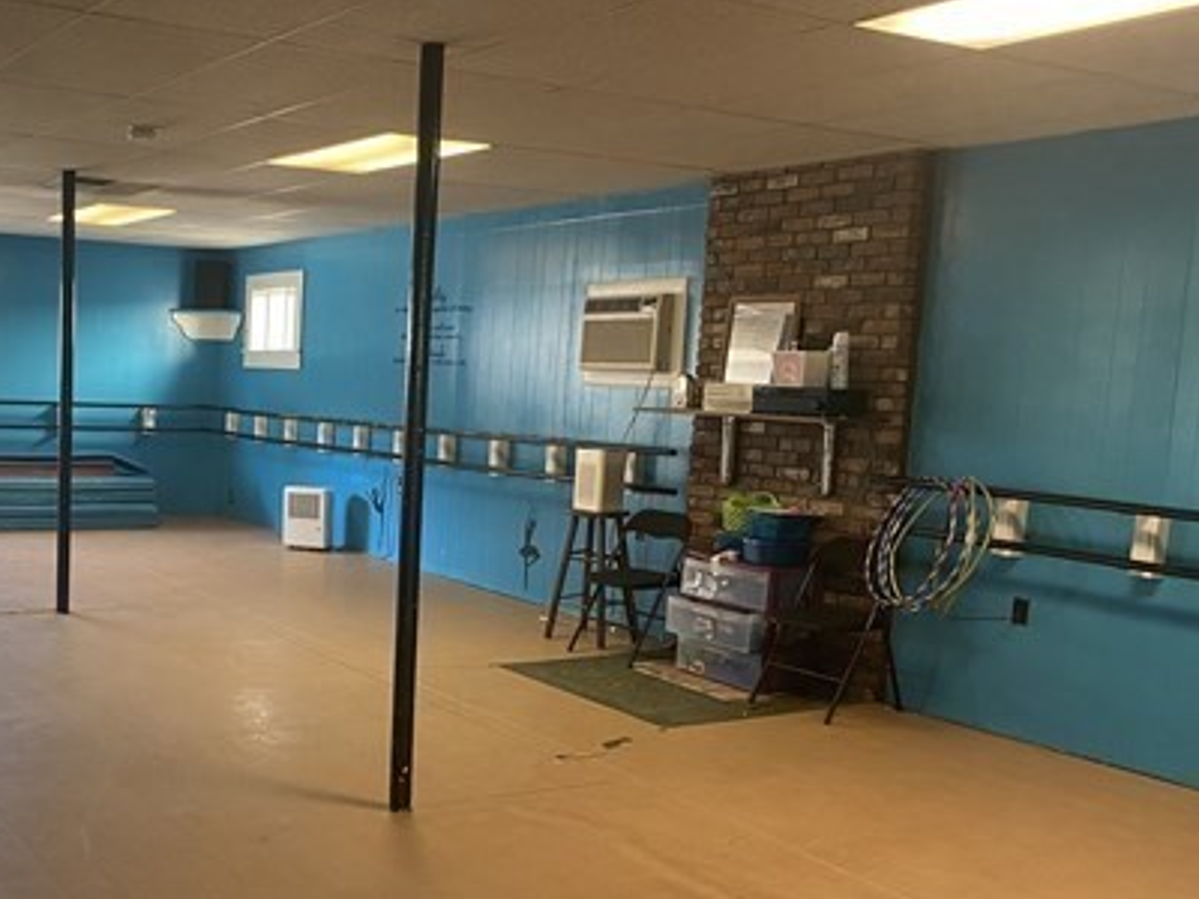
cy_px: 575
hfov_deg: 46.3
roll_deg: -1.9
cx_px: 309
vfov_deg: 36.6
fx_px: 1351
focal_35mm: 39
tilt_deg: -8.8
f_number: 1.8
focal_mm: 4.25
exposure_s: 1/60
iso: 160
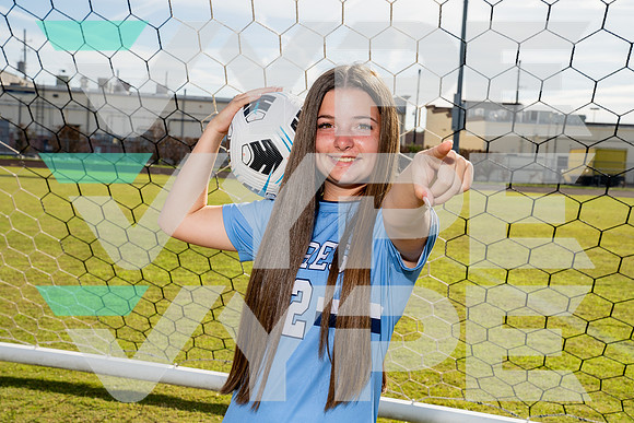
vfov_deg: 24.6
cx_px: 317
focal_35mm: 55
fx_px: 969
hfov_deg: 36.2
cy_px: 212
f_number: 11
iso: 200
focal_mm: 55
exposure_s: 1/250
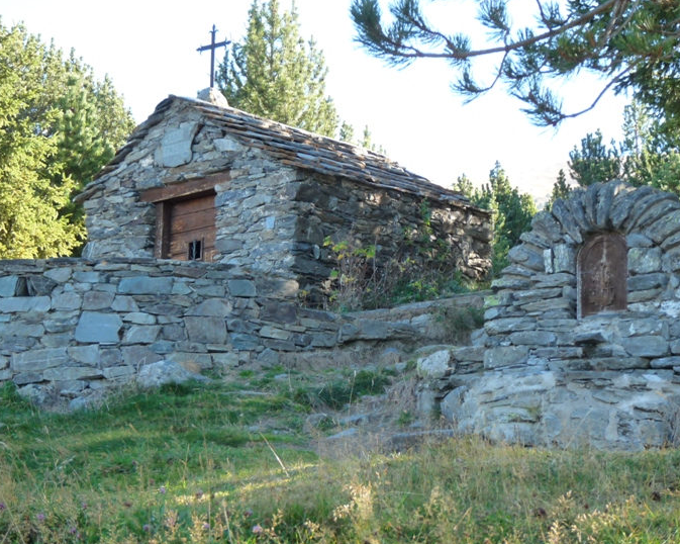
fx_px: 1891
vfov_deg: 16.4
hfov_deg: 20.4
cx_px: 383
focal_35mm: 94
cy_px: 277
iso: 160
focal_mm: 14.4
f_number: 3.6
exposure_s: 1/100
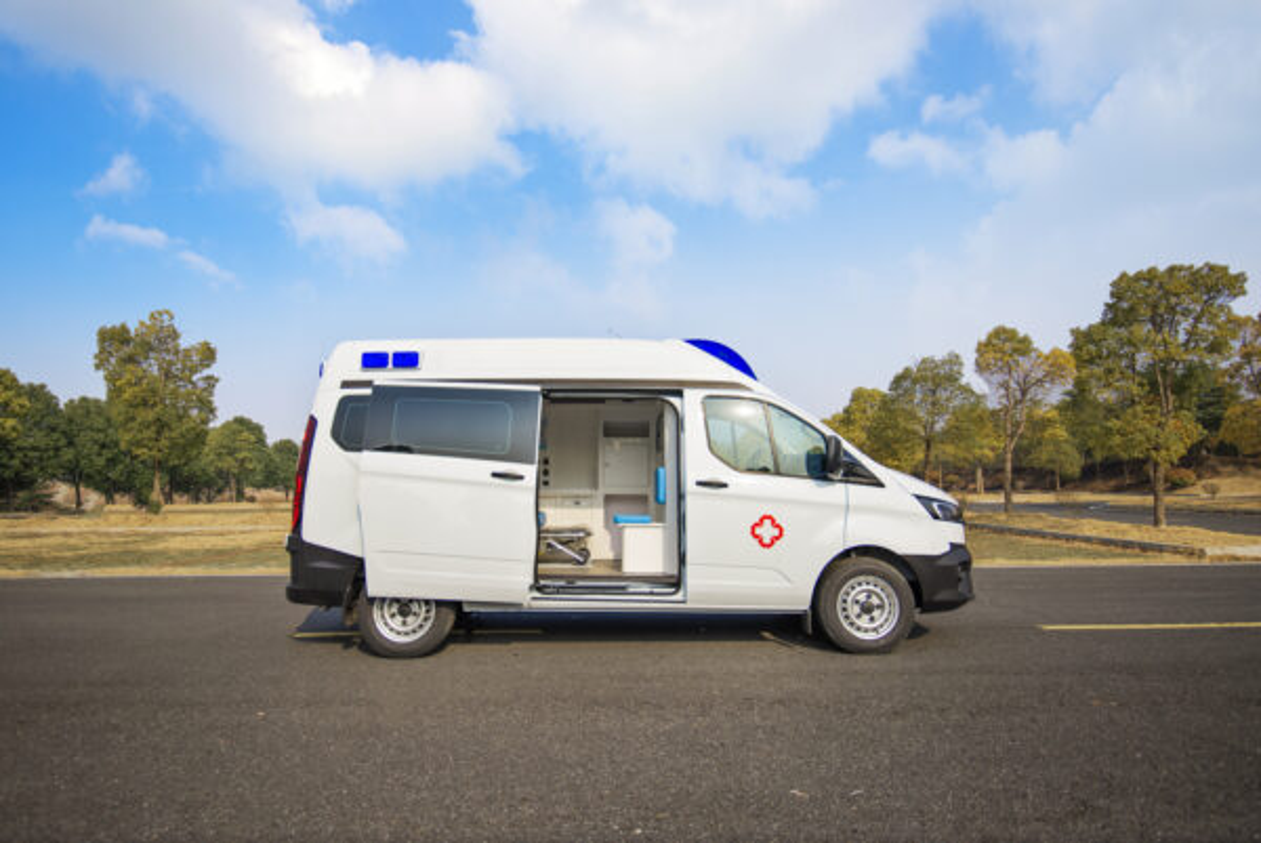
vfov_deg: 57.3
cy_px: 422
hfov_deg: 78.5
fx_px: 771
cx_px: 630
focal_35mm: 22
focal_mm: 22
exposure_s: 1/1000
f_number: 4
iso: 100
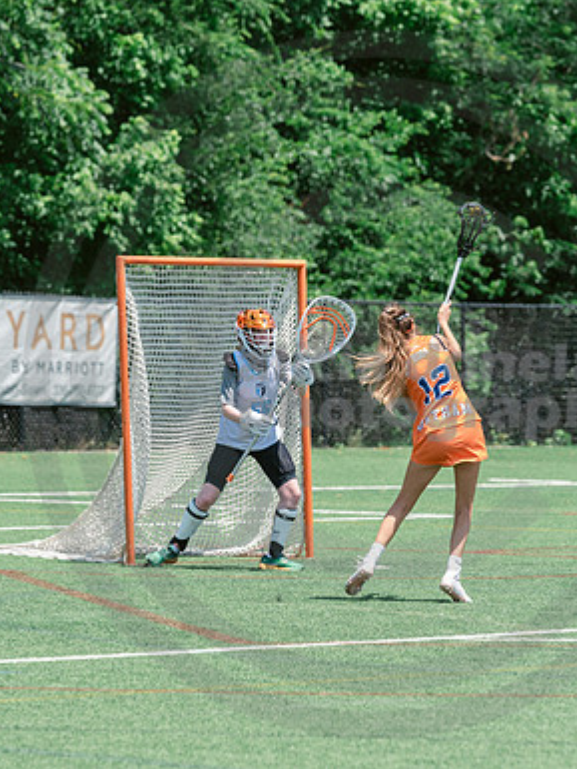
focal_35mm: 290
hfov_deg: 5.1
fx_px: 6442
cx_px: 377
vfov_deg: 6.8
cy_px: 384
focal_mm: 200
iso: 400
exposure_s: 1/1600
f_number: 5
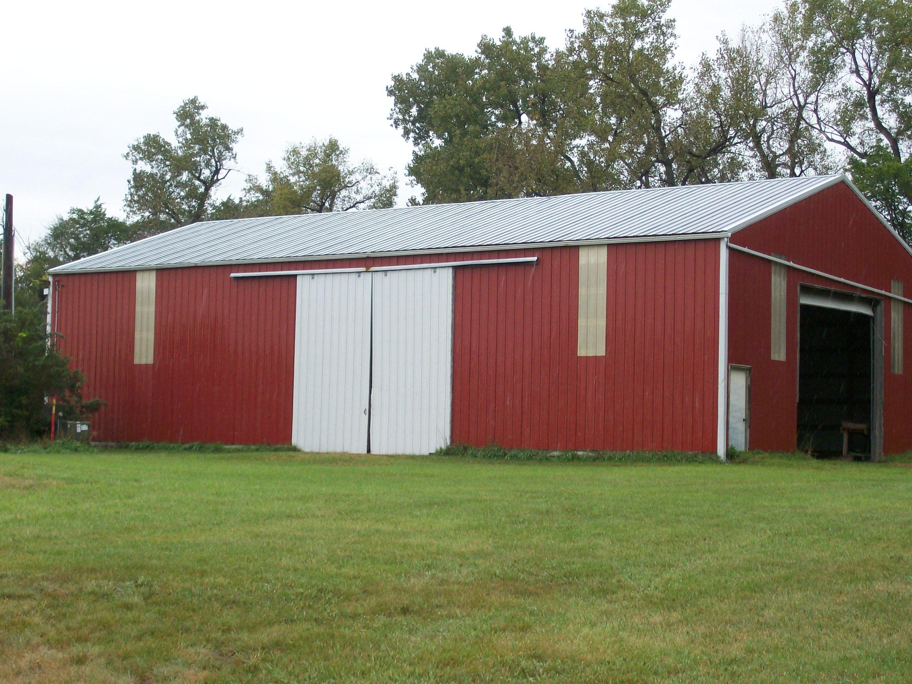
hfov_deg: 27.8
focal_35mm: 70
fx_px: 1844
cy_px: 342
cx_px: 456
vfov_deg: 21.0
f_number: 3.8
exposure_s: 1/271
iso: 80
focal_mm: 11.6
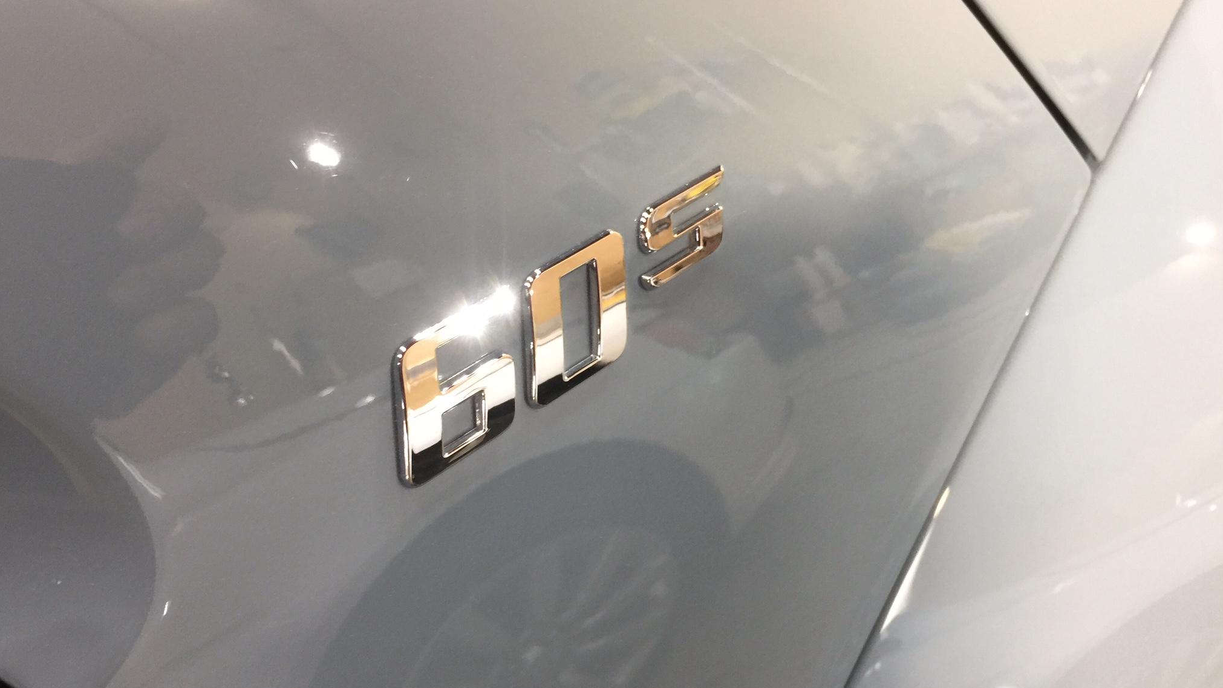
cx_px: 609
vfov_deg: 36.7
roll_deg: +4.4
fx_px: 1038
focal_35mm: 32
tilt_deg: -43.1
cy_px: 349
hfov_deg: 61.0
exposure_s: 1/17
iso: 80
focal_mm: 4.15
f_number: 2.2
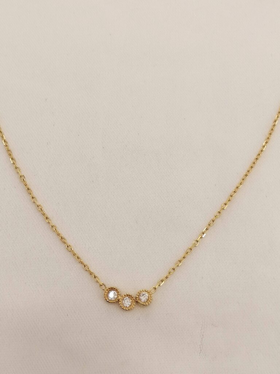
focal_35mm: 51
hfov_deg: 28.6
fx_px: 550
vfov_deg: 37.5
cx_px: 140
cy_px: 187
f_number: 1.8
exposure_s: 1/50
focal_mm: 4.75
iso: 100
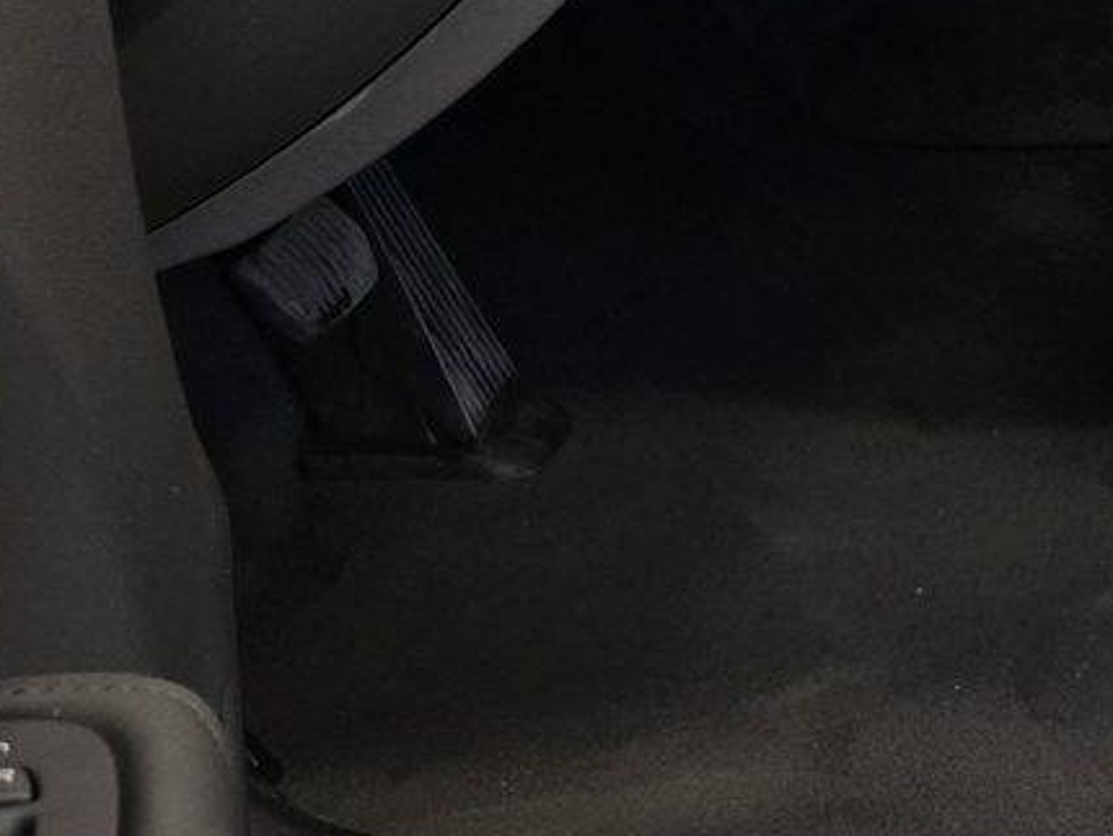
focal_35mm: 77
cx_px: 1307
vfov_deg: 18.0
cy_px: -230
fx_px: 2477
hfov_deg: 23.3
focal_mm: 5.4
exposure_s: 1/100
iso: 250
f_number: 1.8
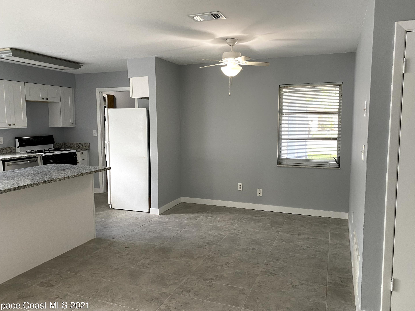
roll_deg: +0.2
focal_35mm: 27
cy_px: 158
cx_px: 209
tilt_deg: -5.5
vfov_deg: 51.4
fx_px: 324
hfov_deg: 65.3
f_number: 1.8
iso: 100
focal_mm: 4.25
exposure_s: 1/60
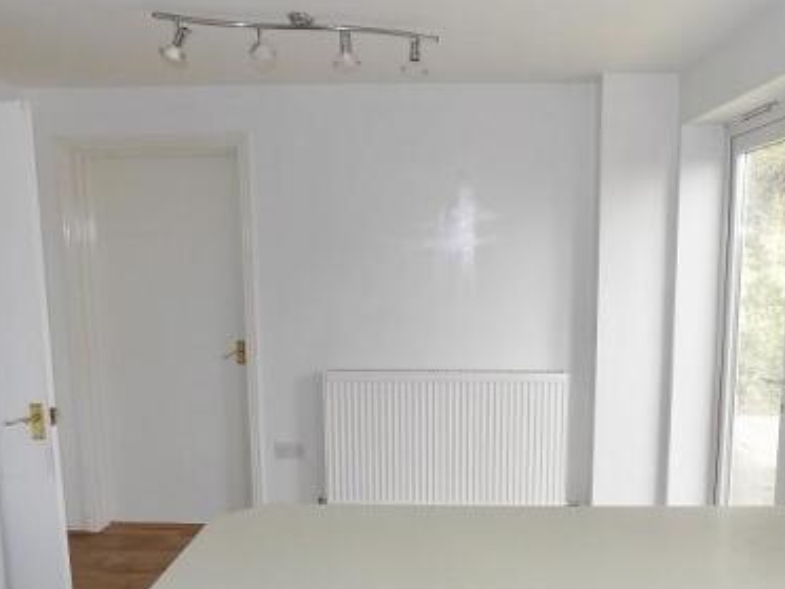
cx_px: 436
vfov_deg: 39.2
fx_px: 816
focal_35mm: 36
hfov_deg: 51.3
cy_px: 387
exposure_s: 1/125
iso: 80
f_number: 3.1
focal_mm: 4
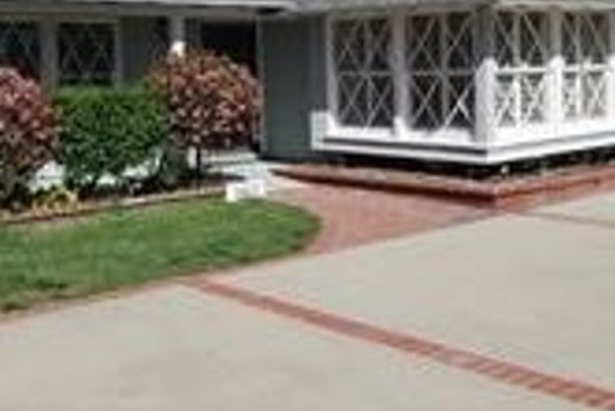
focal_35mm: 49
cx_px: 389
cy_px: 127
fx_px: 837
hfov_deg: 40.0
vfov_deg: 27.3
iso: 100
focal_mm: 12
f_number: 9
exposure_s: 1/320
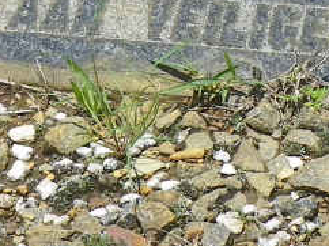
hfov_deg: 4.6
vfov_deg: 3.4
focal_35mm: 432
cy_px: -231
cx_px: 116
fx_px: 4102
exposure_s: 1/250
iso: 64
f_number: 5.6
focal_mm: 15.5
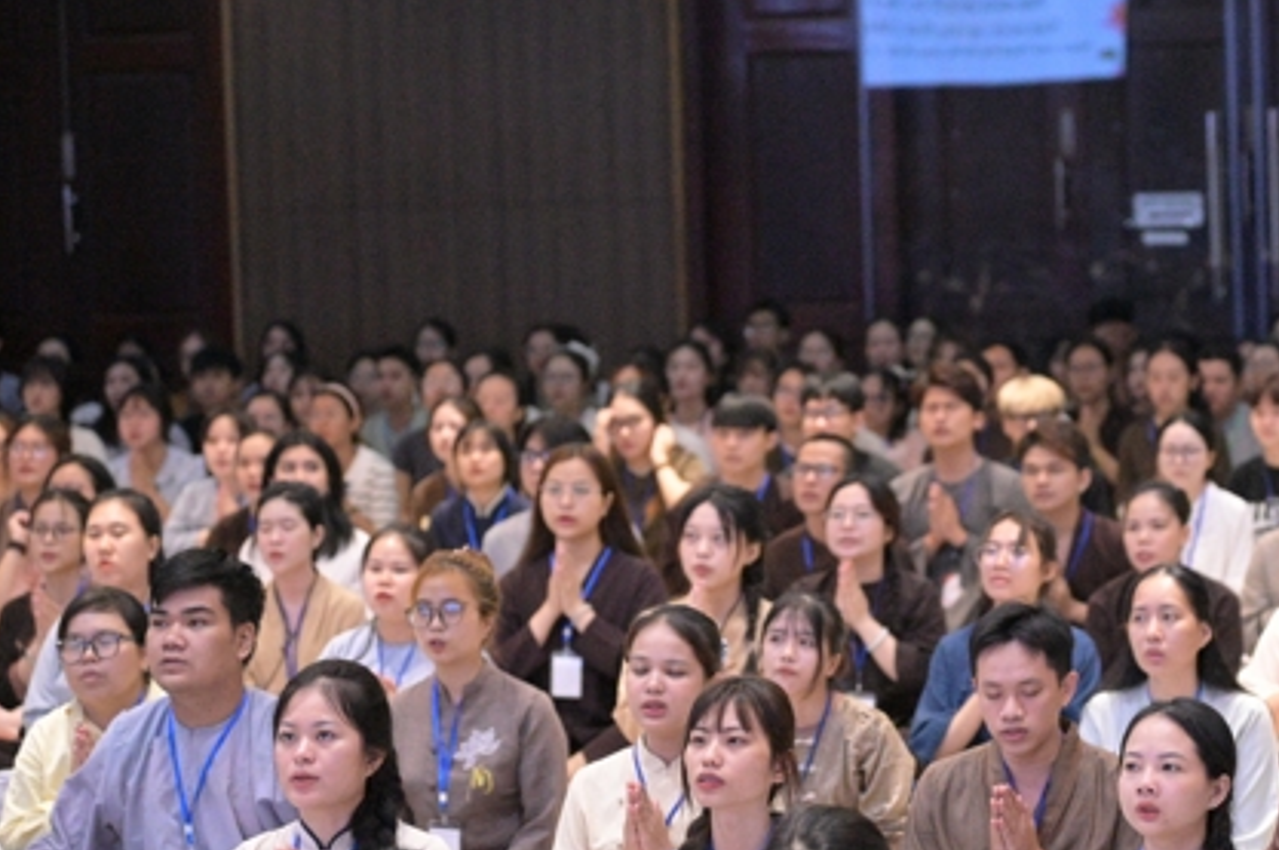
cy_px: 469
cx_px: 896
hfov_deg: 11.0
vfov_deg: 7.3
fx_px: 6636
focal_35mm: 187
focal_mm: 120
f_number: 4
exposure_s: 1/640
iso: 20000
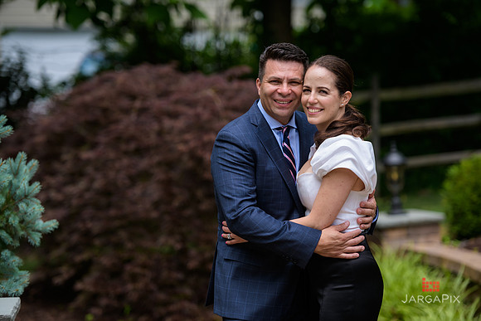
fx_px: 1804
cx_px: 240
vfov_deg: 10.2
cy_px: 160
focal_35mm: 135
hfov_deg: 15.2
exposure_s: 1/1600
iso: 200
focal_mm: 135
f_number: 3.2
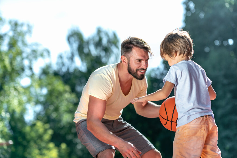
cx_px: 118
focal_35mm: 85
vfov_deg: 16.1
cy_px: 79
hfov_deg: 23.9
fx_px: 560
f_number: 2.2
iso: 100
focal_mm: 85
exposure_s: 1/1600
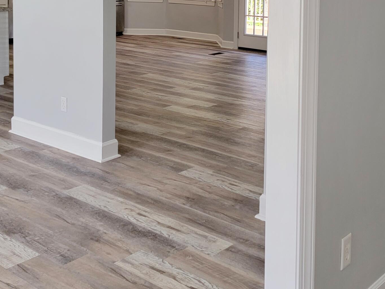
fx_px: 590
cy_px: 6
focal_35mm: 53
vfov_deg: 26.2
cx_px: 202
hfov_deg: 36.2
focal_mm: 6.7
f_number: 1.8
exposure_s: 1/120
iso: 64
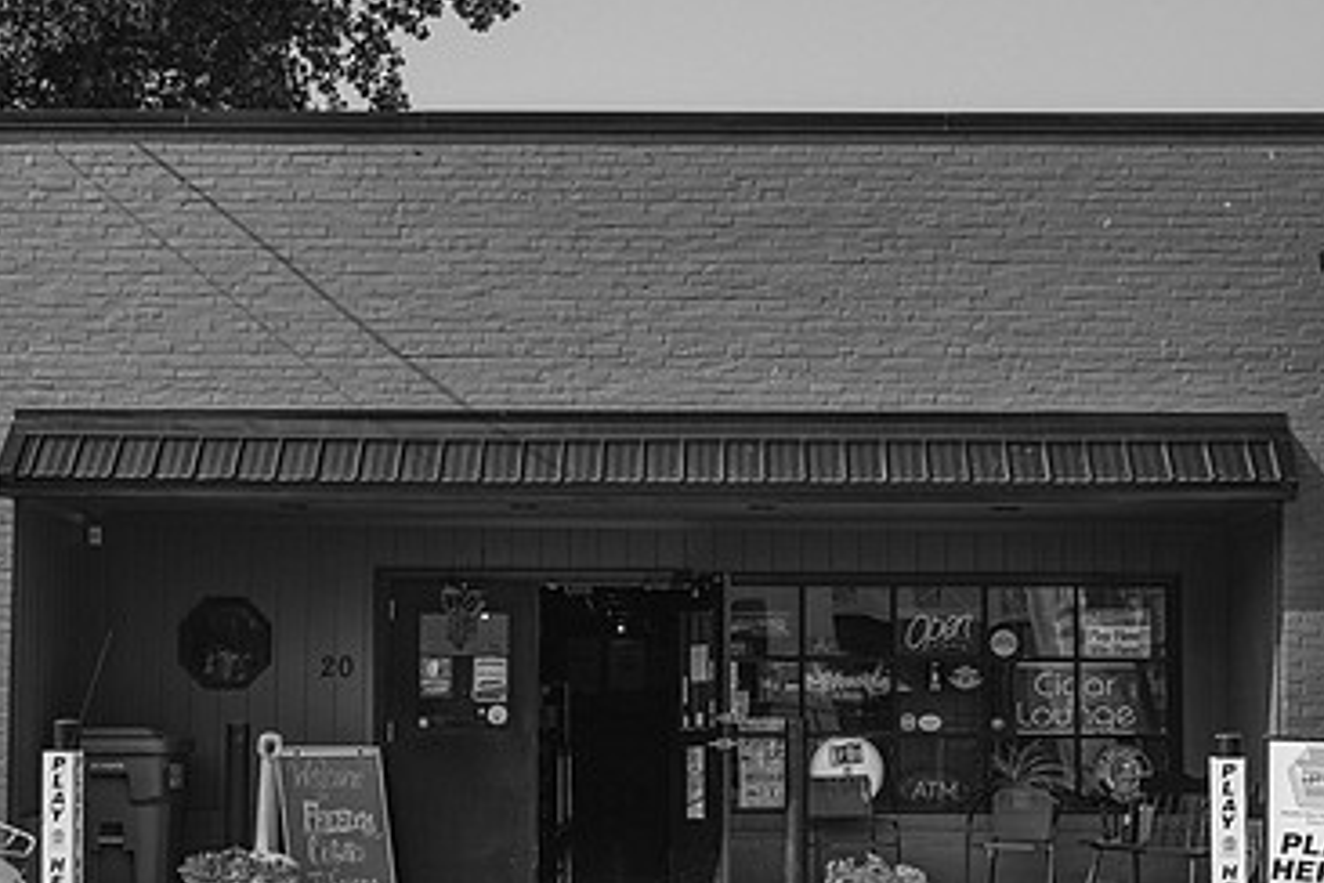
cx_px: 691
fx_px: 2537
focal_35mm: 69
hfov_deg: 29.2
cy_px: 555
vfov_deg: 19.7
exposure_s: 1/100
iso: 64
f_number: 11
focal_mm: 43
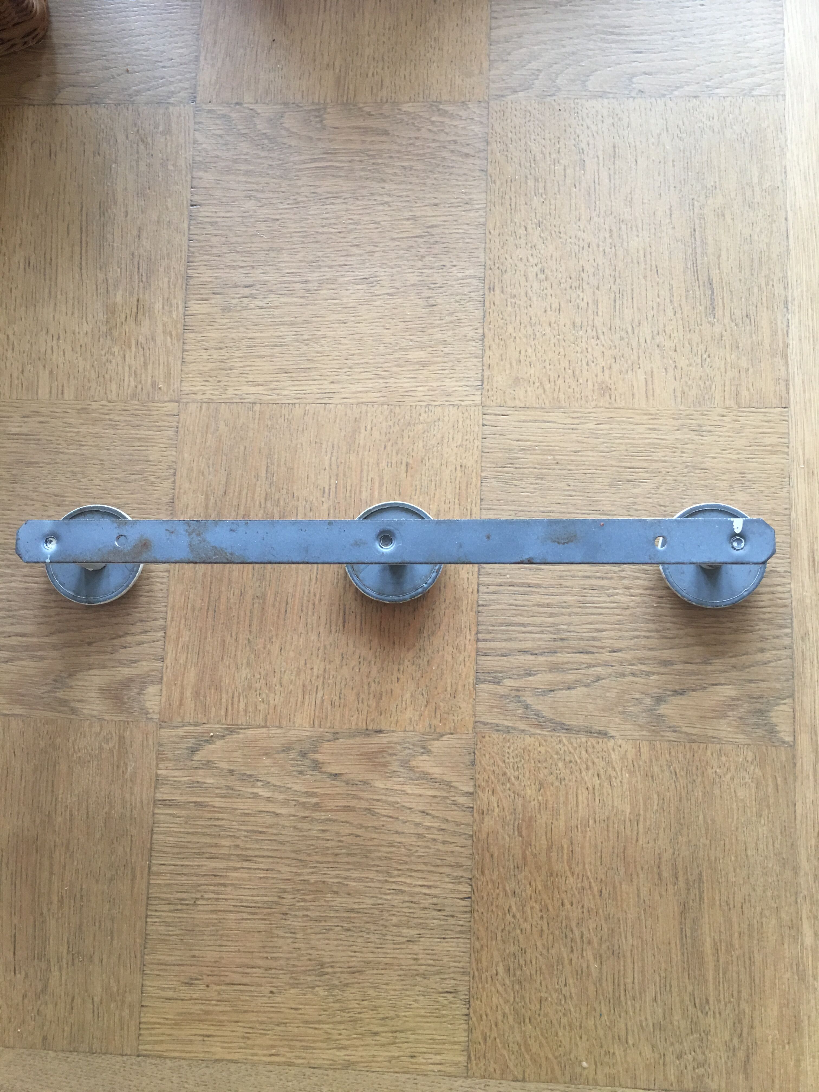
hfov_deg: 48.2
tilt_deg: -81.7
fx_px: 915
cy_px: 546
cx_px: 410
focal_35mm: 29
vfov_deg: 61.7
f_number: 2.2
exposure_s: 1/17
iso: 50
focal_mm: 4.15
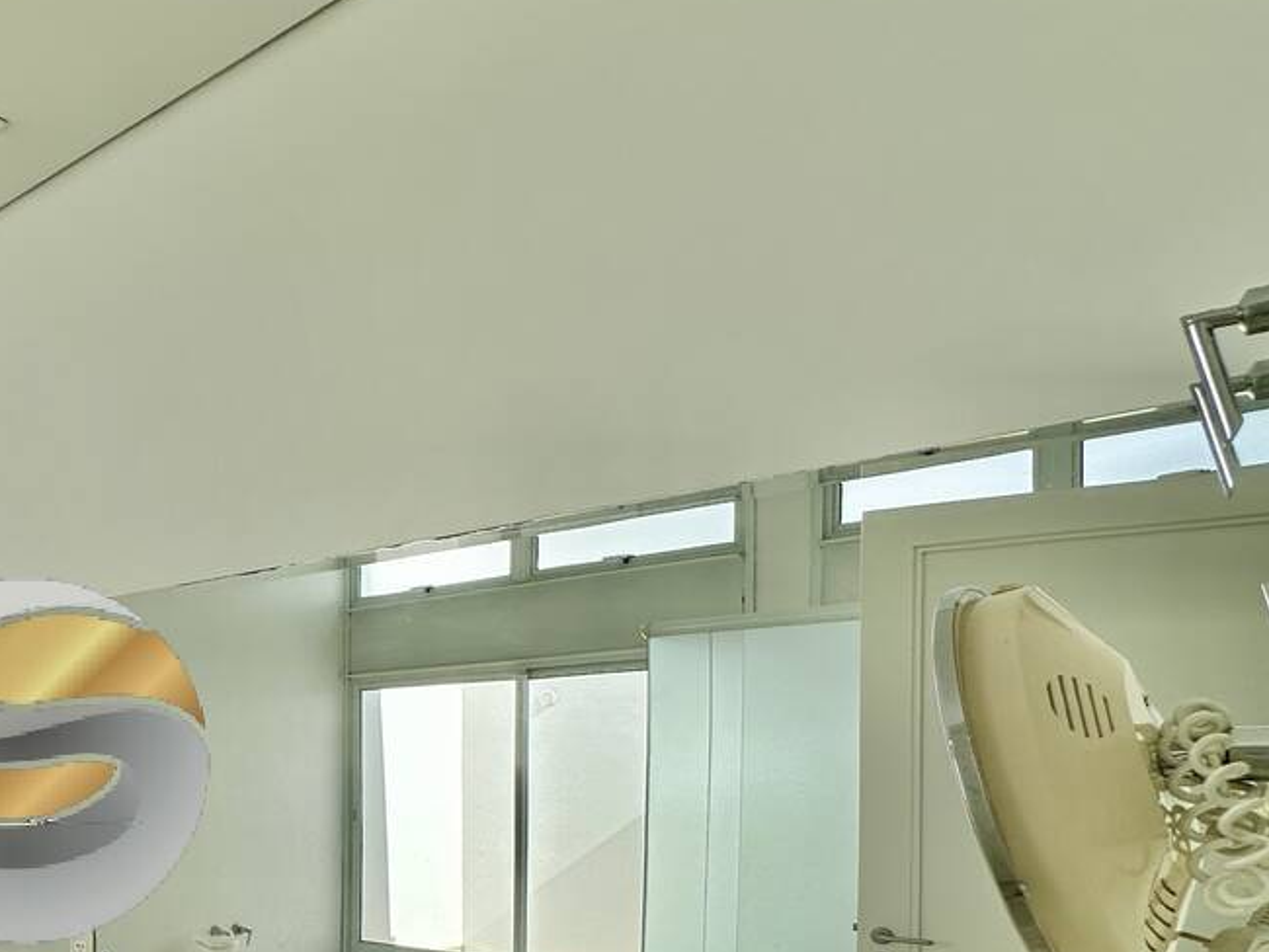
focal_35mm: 31
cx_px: 23
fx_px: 1137
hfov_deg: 48.8
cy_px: 808
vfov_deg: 42.7
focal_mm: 2.22
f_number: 2.2
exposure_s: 1/744
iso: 40
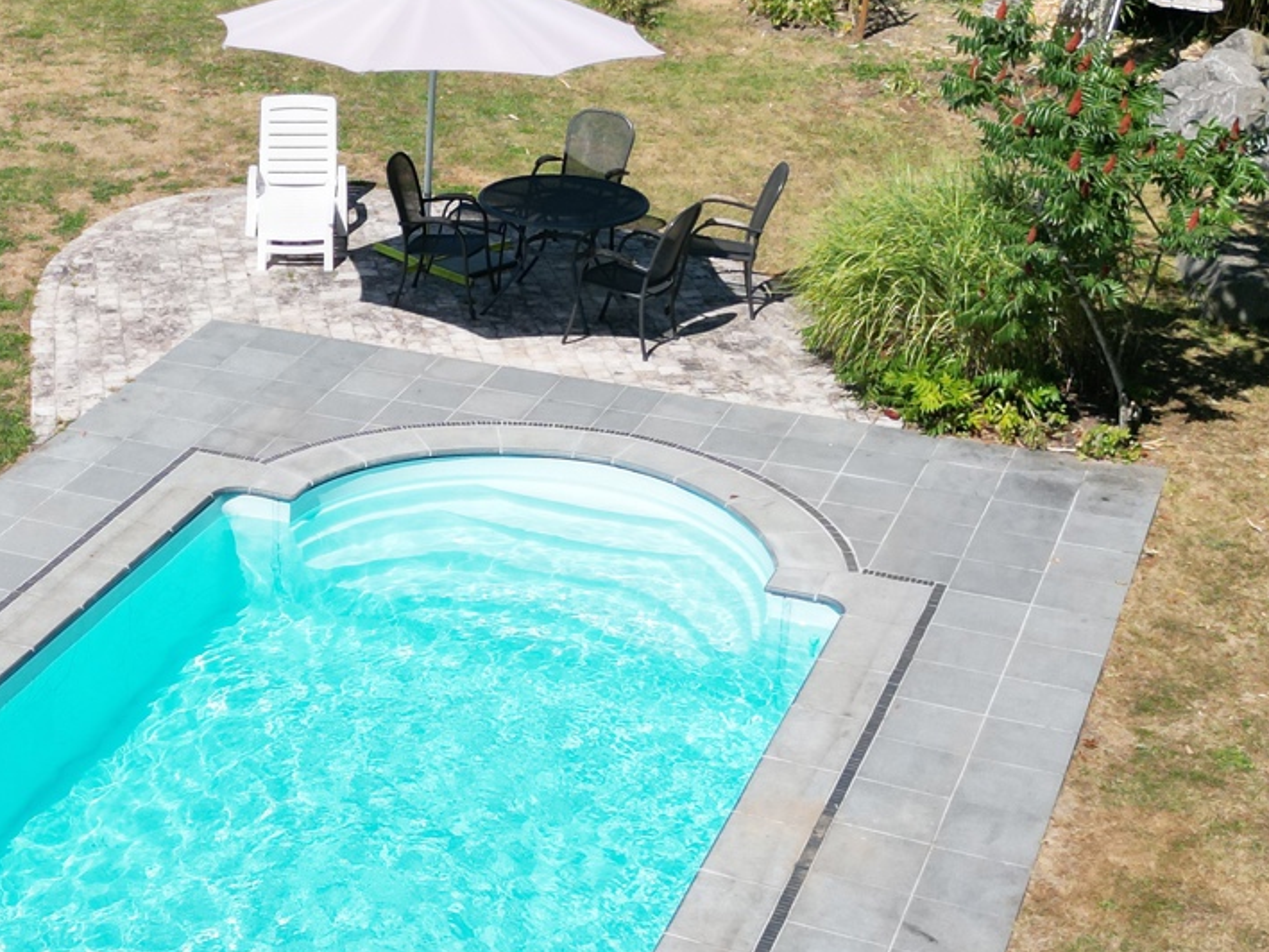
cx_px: 165
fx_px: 2383
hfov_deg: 28.8
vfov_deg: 22.6
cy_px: 558
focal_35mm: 65
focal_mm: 6.72
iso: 200
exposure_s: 1/4000
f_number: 1.7
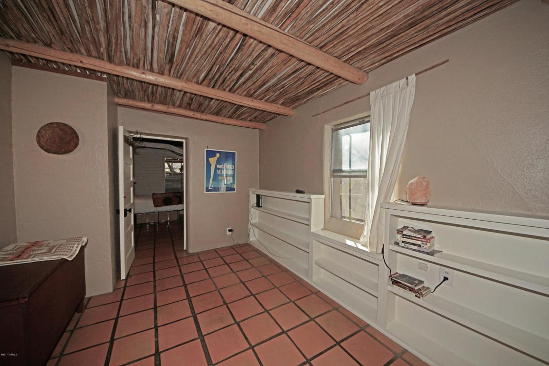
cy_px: 183
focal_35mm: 12
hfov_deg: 112.6
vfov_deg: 90.0
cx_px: 274
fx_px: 183
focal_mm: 8
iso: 200
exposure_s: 1/400
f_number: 4.5
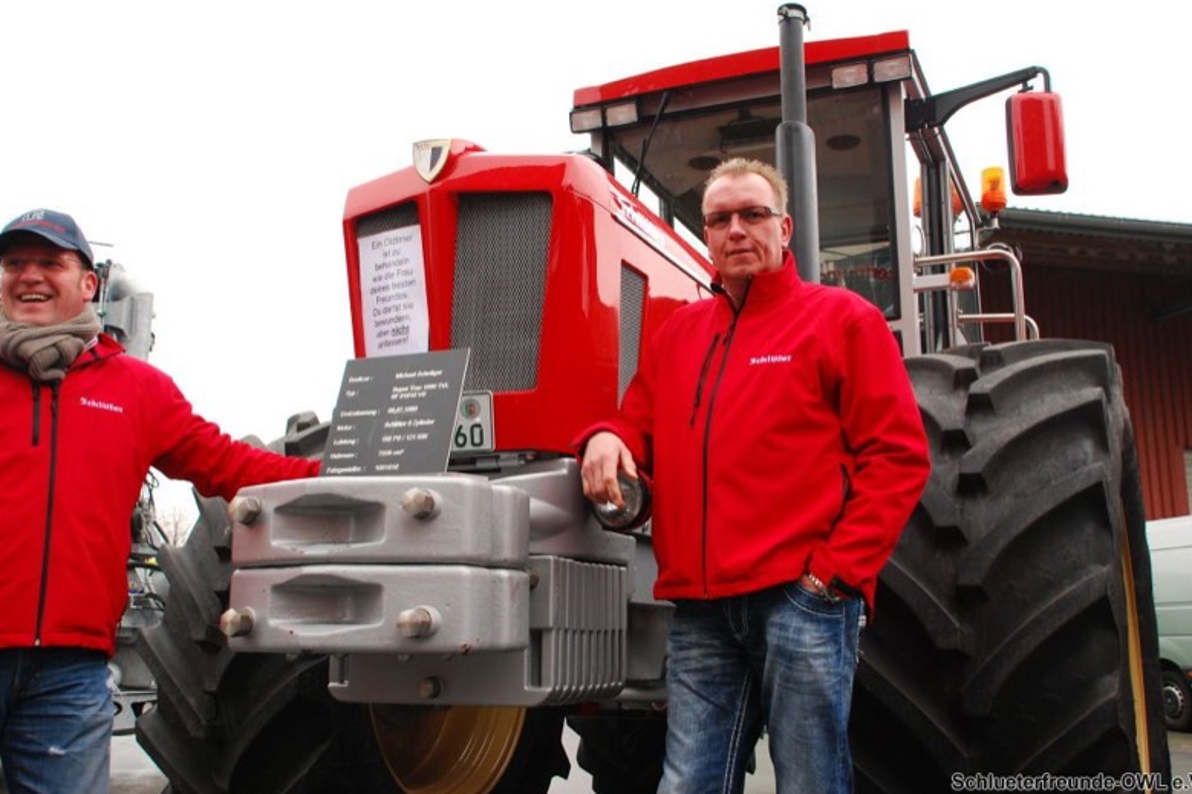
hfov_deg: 51.9
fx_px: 1225
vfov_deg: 35.9
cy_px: 394
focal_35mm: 37
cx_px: 607
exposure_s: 1/90
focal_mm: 24
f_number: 4.8
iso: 400
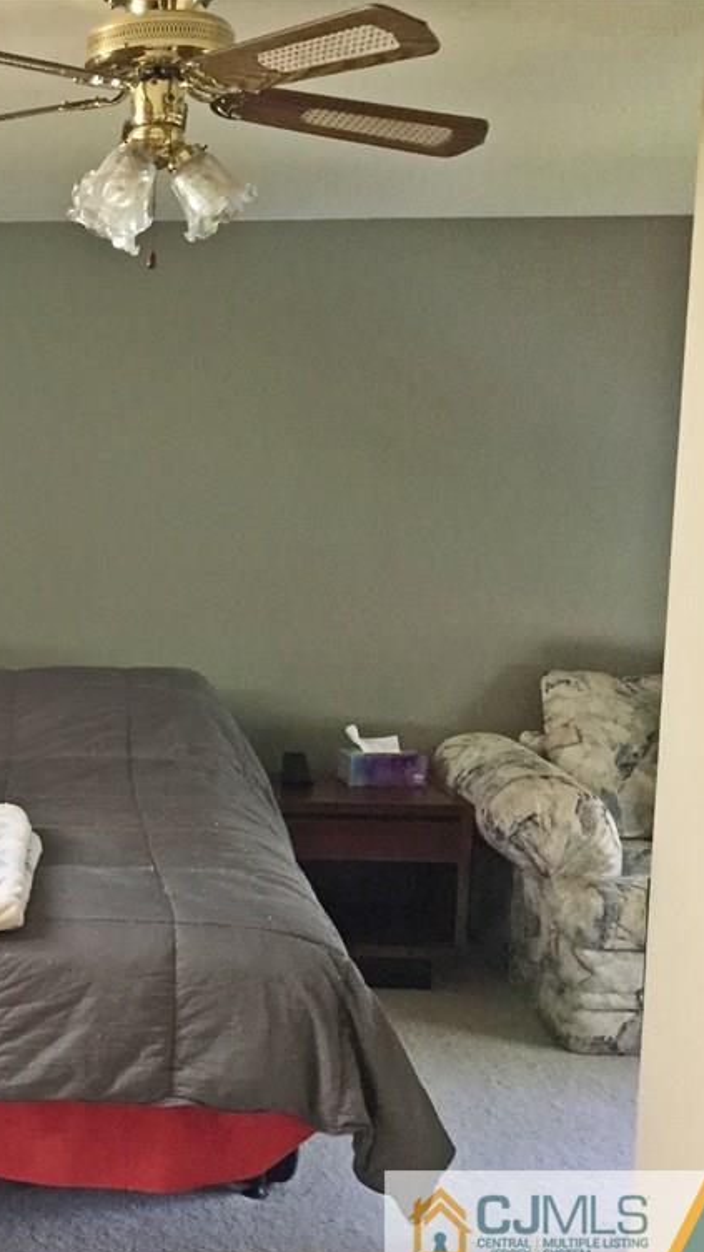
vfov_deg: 47.4
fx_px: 1427
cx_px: -128
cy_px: 636
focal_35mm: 43
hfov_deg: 25.1
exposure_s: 1/30
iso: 250
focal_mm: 4.15
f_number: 2.2
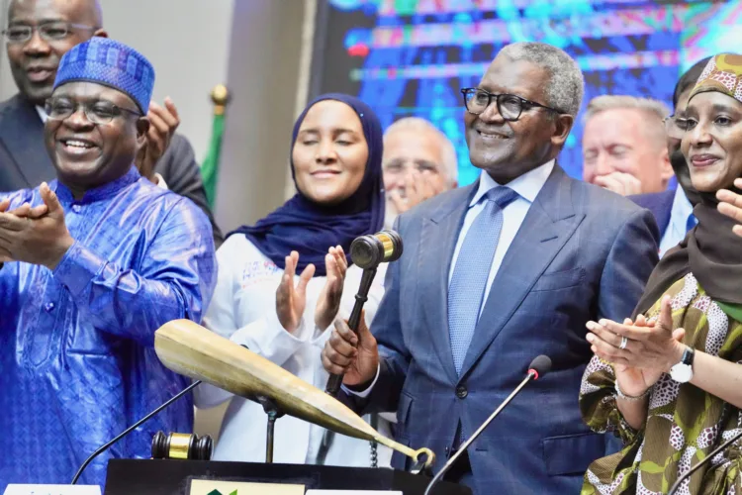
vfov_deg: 6.9
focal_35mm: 200
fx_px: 4122
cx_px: 371
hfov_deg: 10.3
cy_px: 248
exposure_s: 1/1000
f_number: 3.5
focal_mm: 200
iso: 6400
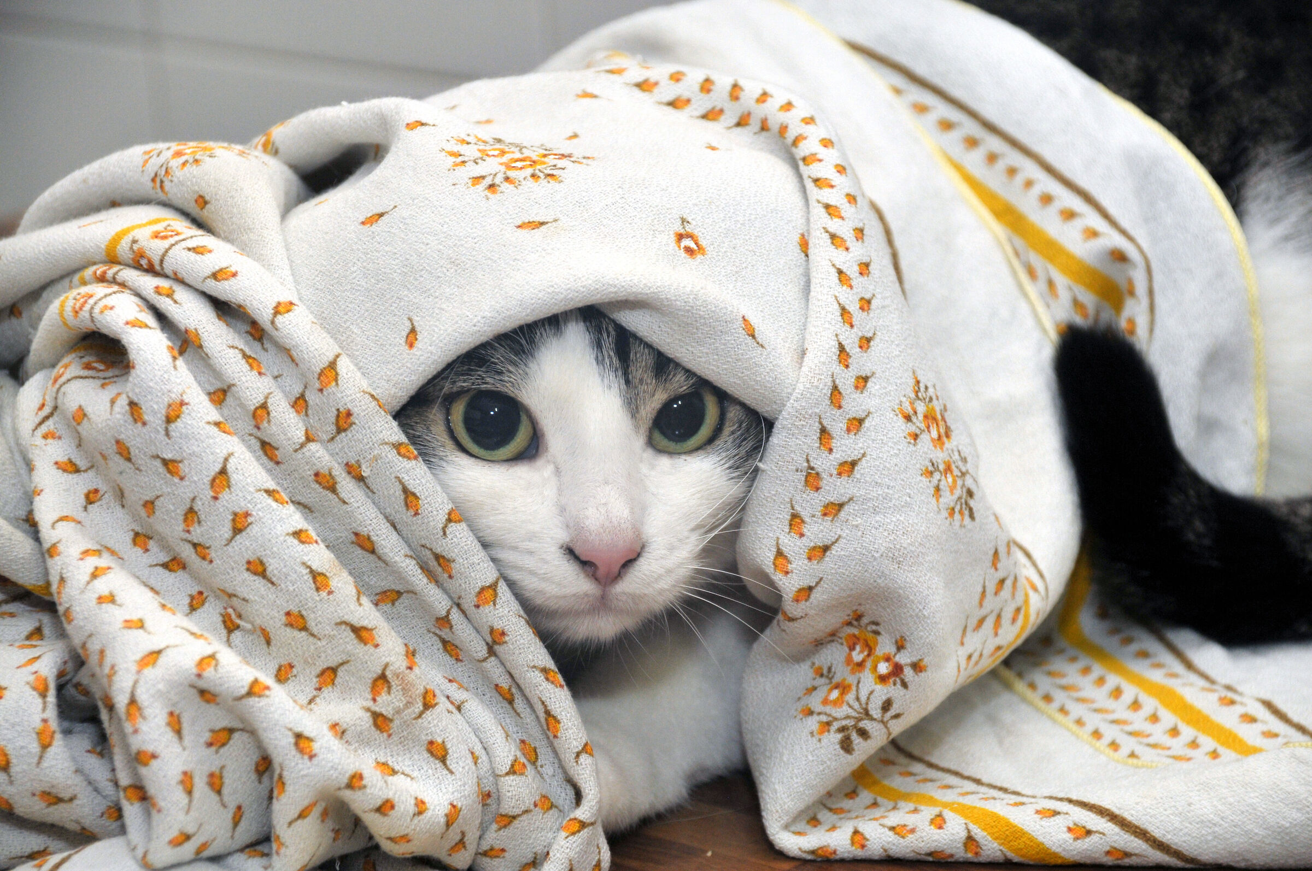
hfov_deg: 13.7
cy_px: 436
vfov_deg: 9.1
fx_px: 5460
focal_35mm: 150
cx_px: 656
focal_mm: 100
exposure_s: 1/60
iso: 400
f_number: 7.1
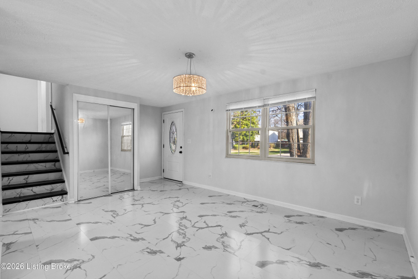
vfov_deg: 77.3
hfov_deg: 100.4
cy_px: 140
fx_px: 174
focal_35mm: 15
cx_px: 209
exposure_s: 1/4
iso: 400
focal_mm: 10
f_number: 11
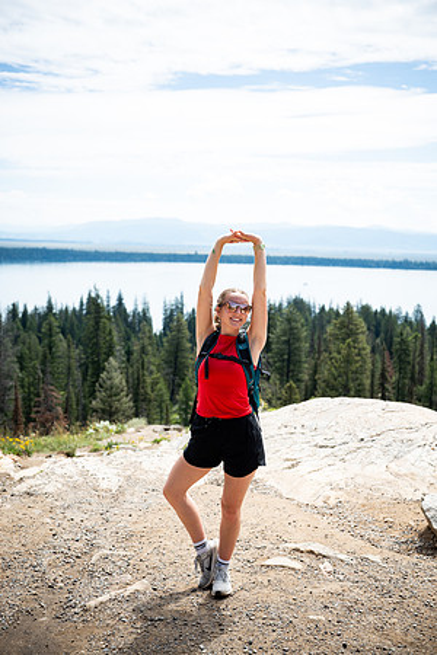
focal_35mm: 38
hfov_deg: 35.1
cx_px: 218
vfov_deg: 50.7
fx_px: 692
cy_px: 328
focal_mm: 38
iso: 140
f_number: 2.8
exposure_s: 1/2000
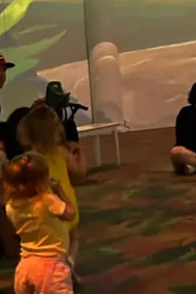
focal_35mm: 98
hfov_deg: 12.3
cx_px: 390
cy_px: 48
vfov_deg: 20.5
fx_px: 802
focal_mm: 5.7
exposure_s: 1/36
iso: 640
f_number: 1.5
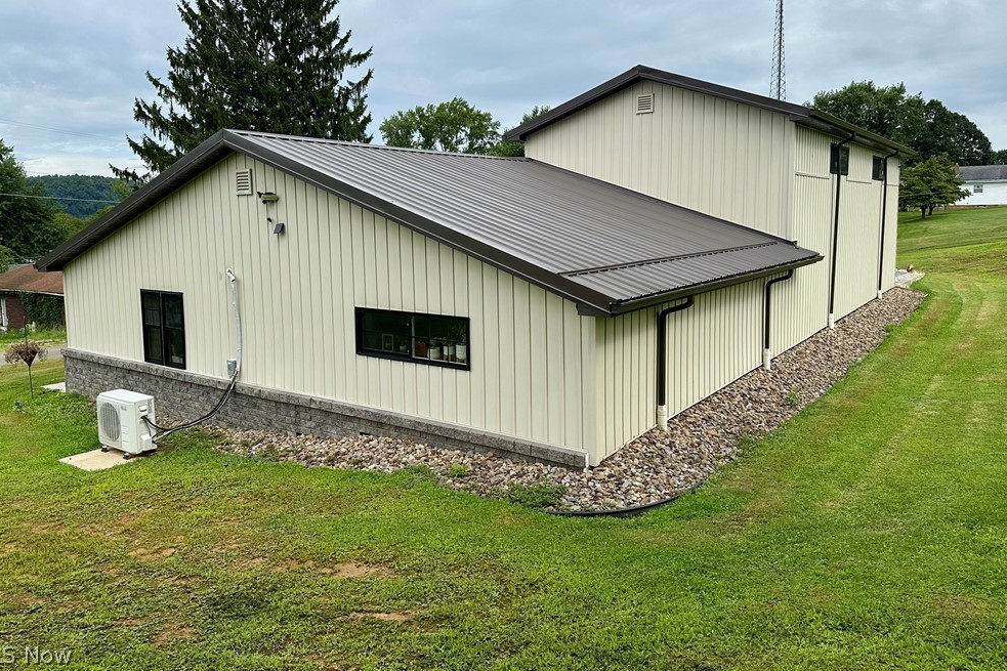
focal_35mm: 26
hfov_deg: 69.4
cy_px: 279
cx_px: 490
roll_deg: +0.6
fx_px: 727
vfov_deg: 49.3
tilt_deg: -4.7
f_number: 1.78
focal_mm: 6.86
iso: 80
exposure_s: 1/3472
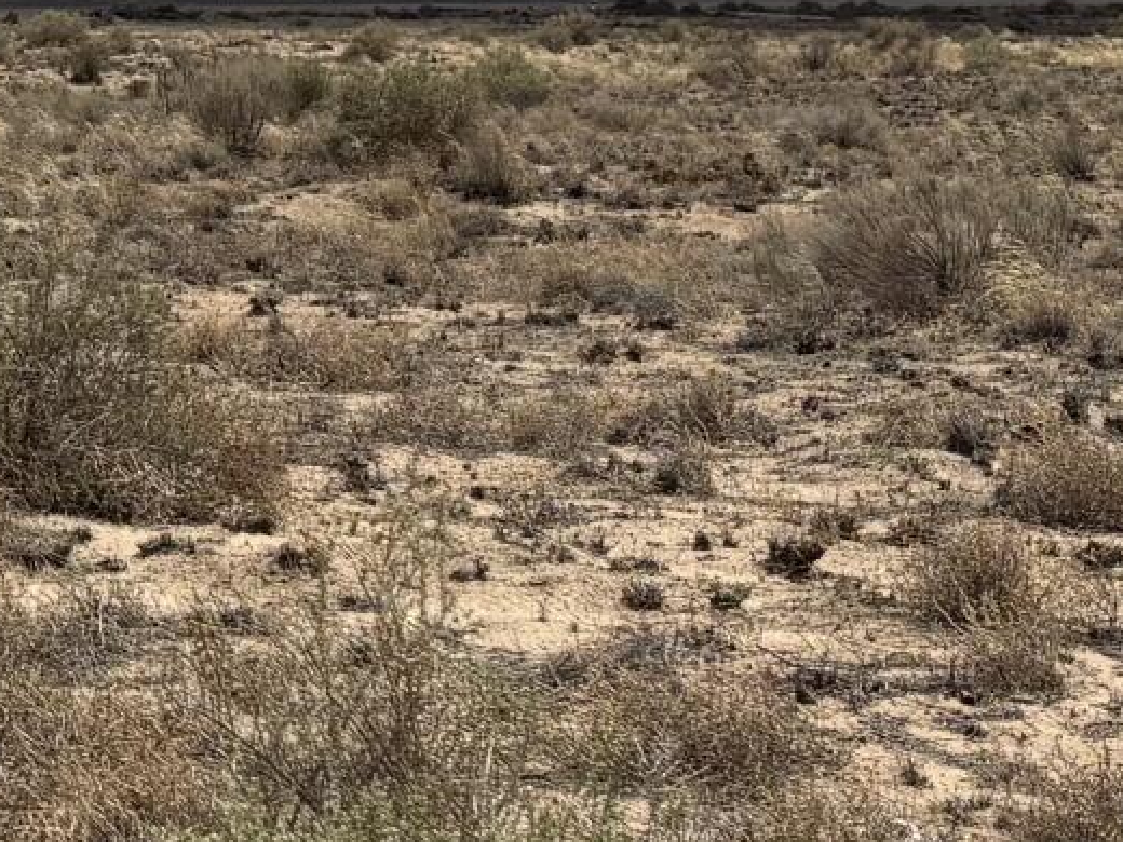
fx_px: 4866
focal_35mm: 150
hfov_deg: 12.6
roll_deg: +1.5
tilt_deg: -1.4
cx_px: -486
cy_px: 17
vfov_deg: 9.8
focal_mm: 5.96
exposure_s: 1/9091
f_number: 1.6
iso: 50
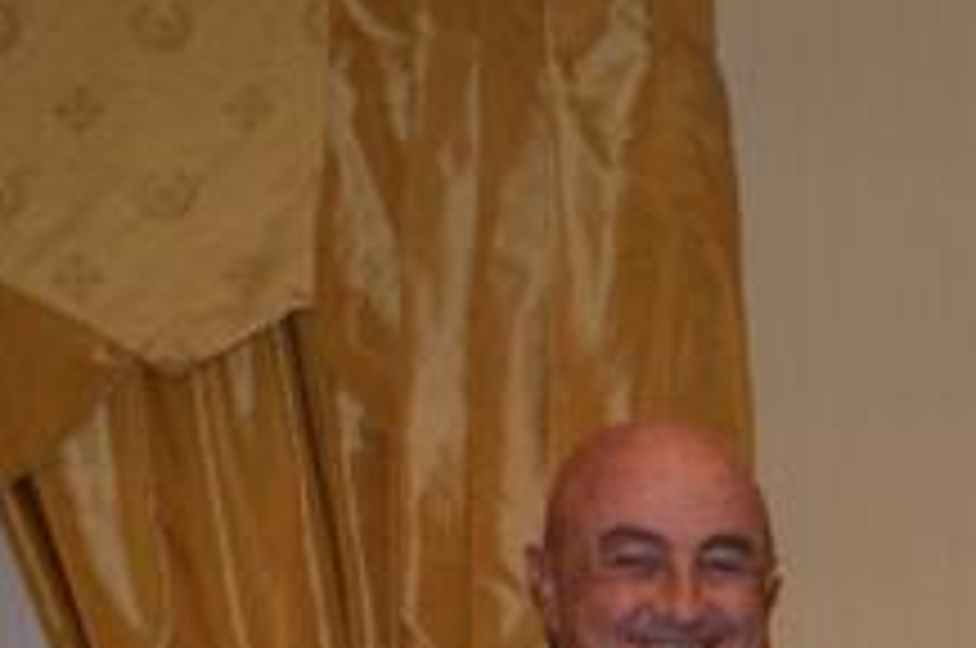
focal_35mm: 204
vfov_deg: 6.6
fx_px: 5522
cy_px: 1138
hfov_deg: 9.2
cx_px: 2271
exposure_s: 1/60
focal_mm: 28
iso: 800
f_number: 4
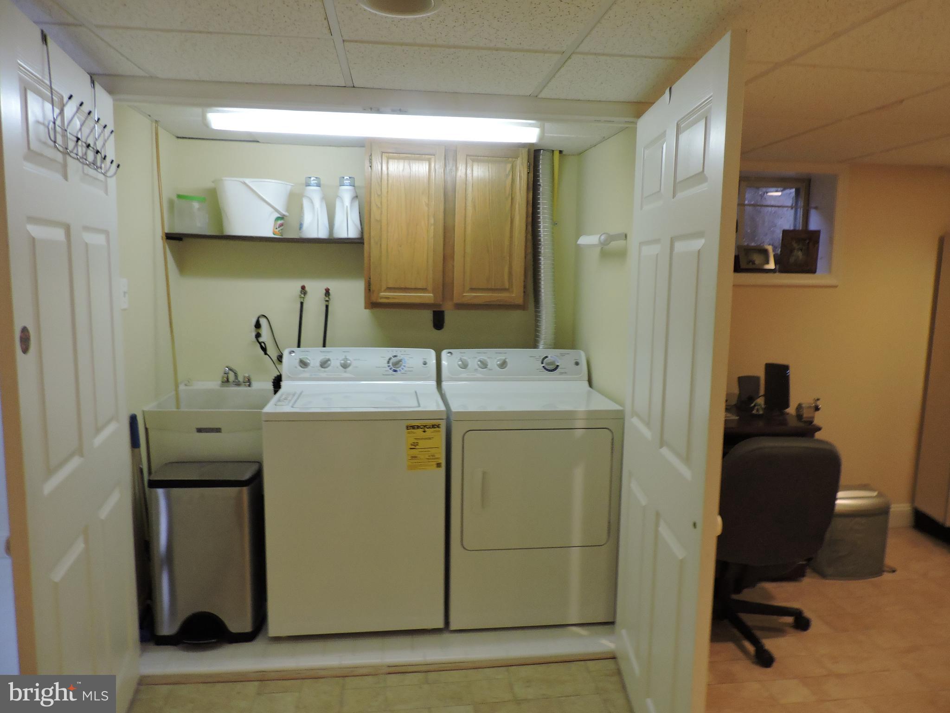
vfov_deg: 56.8
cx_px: 475
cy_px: 356
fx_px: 659
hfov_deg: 71.6
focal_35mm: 24
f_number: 3
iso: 400
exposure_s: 1/30
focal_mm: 4.3
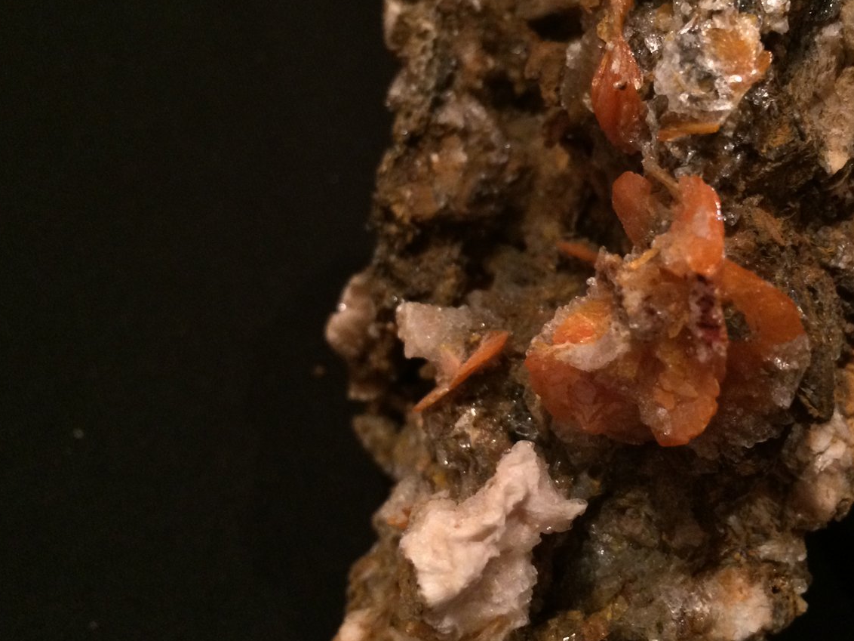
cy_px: 264
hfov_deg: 45.3
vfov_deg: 35.0
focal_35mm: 41
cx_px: 544
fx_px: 1011
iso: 320
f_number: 2.2
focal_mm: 4.15
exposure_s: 1/15
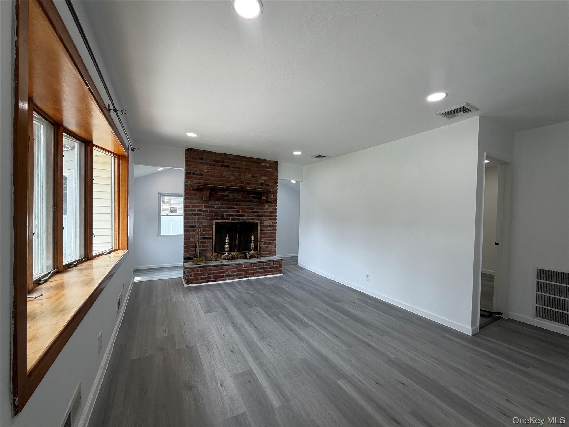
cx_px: 284
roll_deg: -1.0
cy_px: 214
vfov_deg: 85.7
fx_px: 230
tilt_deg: -0.2
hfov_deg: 102.1
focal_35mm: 14
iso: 64
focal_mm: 2.22
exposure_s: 1/120
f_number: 2.2
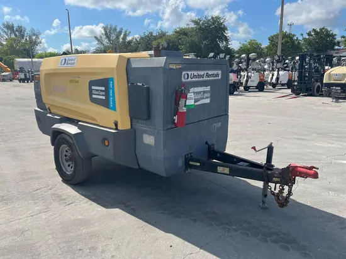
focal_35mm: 26
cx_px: 173
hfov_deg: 67.3
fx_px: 260
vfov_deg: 53.1
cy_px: 130
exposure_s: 1/3311
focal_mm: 5.1
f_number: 1.6
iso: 50
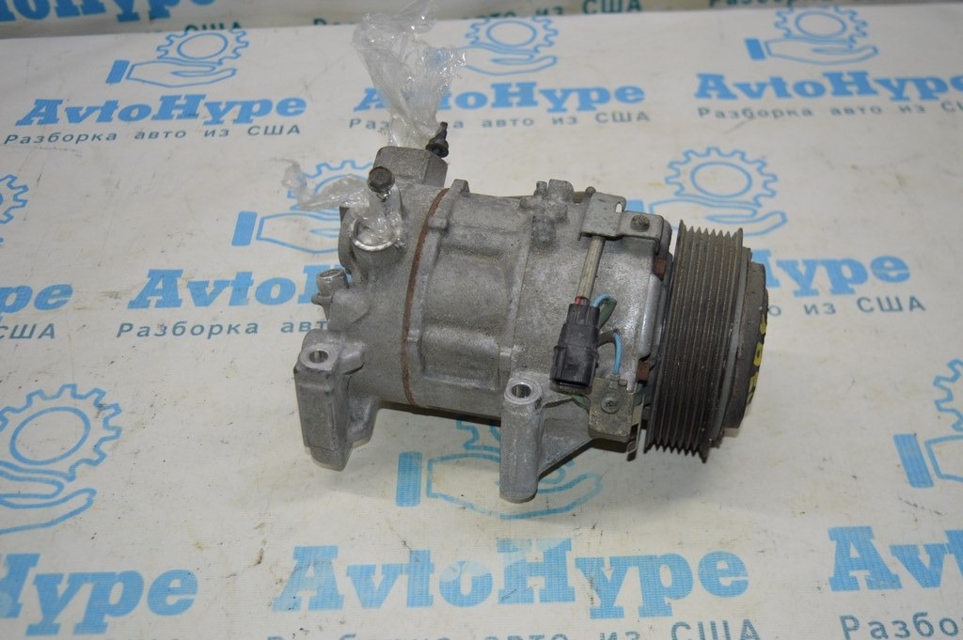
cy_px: 320
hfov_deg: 48.0
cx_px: 482
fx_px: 1082
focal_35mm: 40
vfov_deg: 33.0
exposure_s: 1/100
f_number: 4
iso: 400
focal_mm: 27
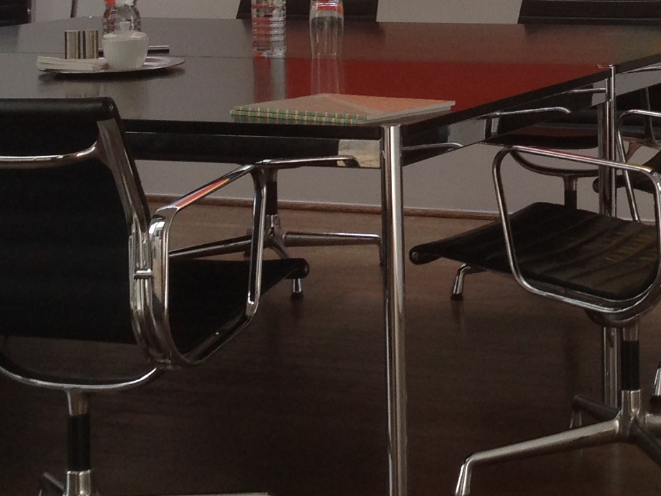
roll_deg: +0.0
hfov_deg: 17.1
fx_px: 2158
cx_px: 634
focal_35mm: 113
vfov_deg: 12.8
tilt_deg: -2.1
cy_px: -69
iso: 50
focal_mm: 4.12
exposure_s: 1/60
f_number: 2.4
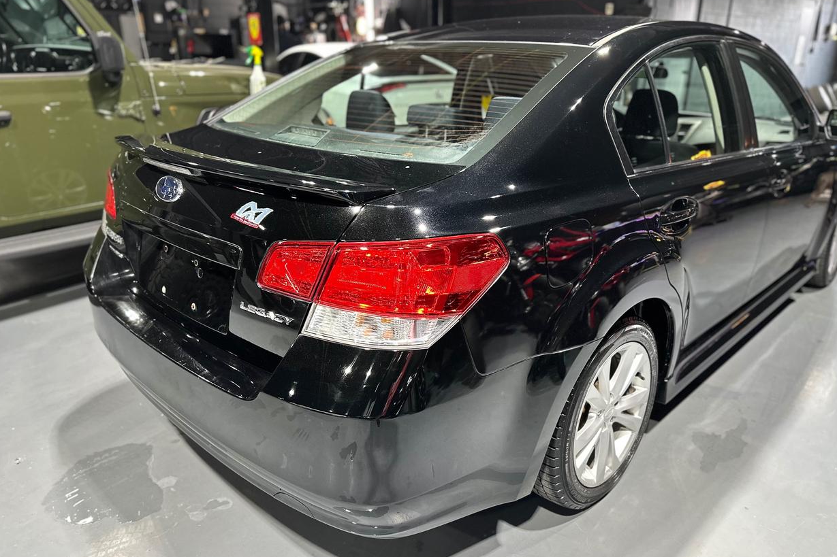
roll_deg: +0.7
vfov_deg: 49.5
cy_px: 295
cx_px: 430
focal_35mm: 26
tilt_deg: -22.0
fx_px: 604
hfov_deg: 69.4
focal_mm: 6.86
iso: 200
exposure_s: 1/60
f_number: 1.78
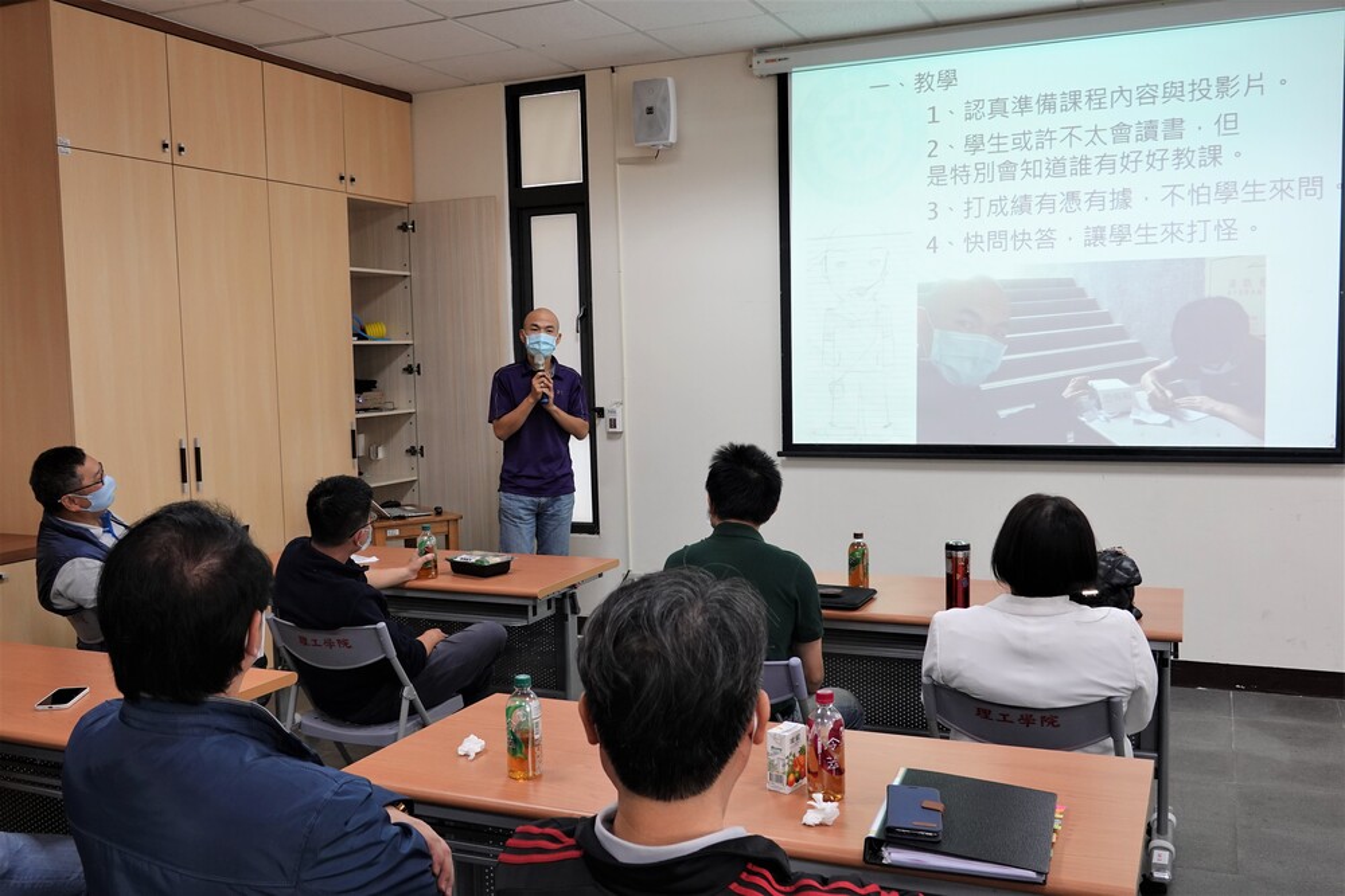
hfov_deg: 55.8
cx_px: 672
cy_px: 448
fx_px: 1270
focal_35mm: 34
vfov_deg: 38.9
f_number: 4
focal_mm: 12.51
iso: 320
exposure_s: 1/40
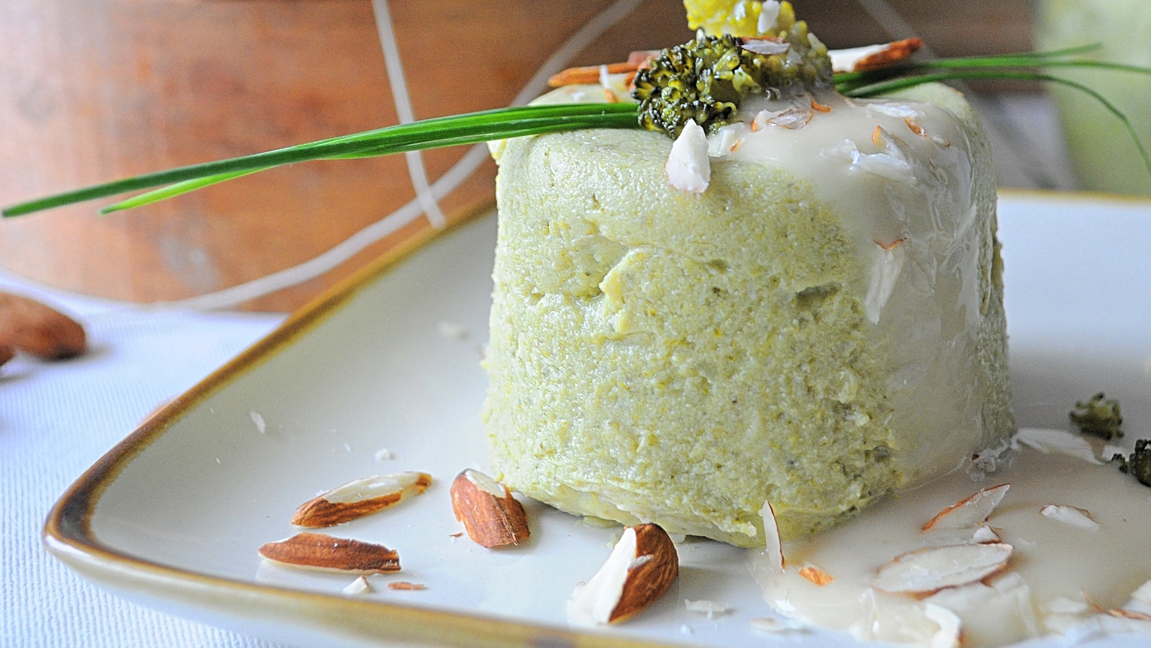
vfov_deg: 20.9
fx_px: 1740
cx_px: 695
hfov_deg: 36.5
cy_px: 166
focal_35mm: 57
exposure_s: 1/30
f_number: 4.5
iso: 800
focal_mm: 28
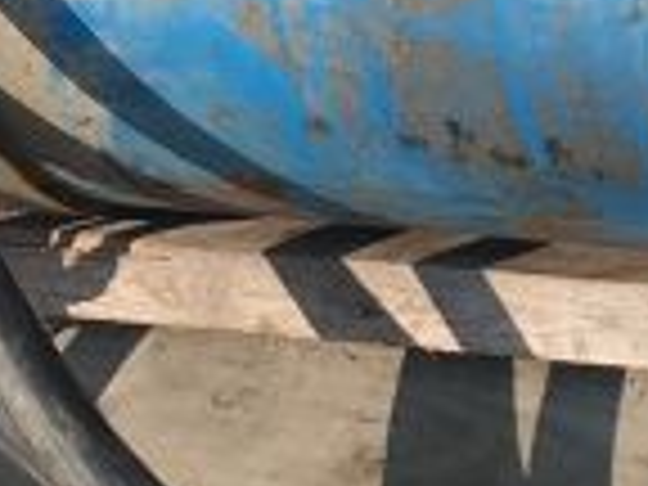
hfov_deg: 9.3
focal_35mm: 202
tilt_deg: -45.6
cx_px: 1161
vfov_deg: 7.3
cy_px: 32
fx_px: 3781
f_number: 2.2
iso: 25
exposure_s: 1/1326
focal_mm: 4.15
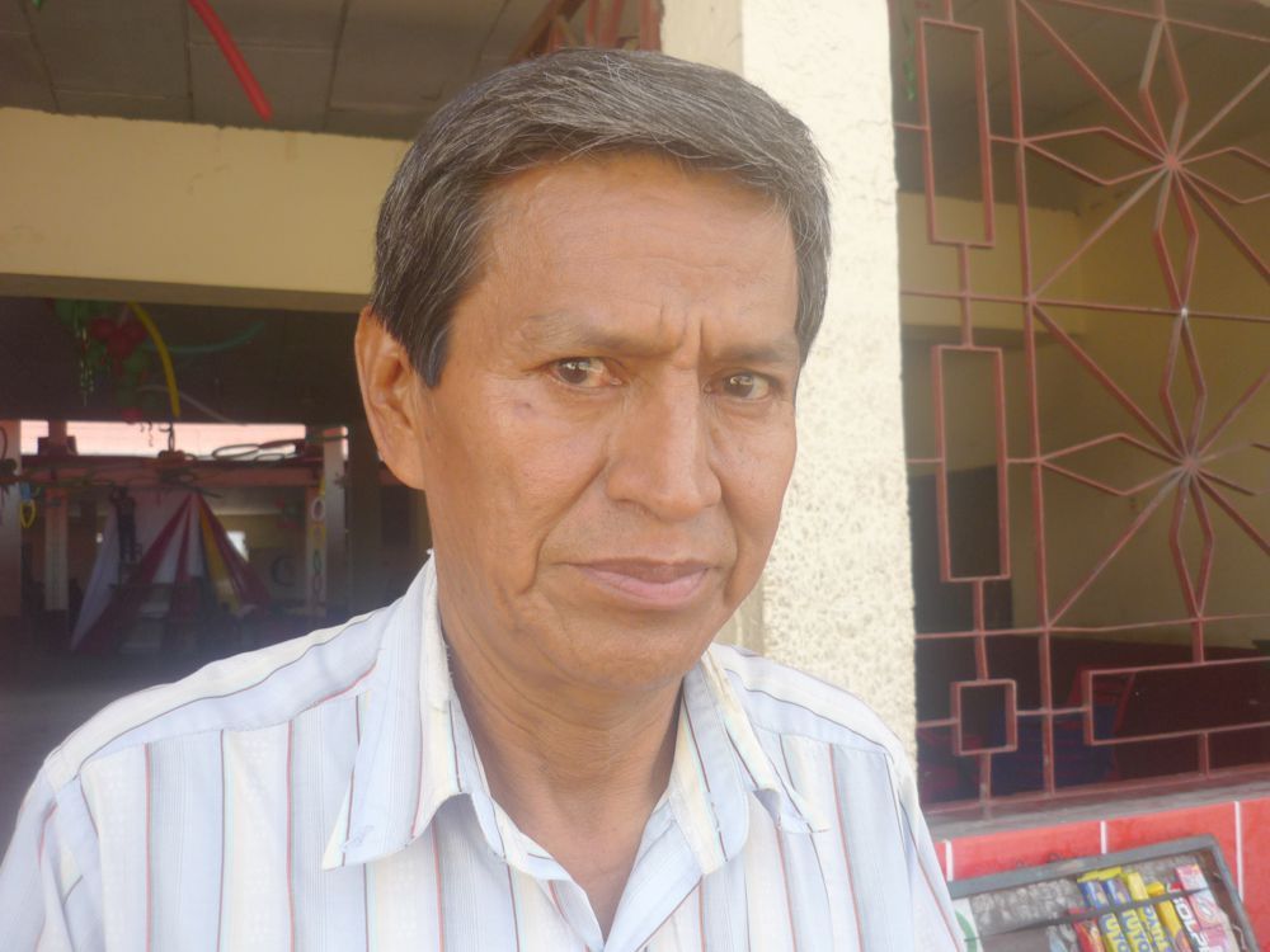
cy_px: 476
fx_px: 1211
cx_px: 635
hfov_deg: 55.4
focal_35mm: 33
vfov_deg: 42.9
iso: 100
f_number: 2.8
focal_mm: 5.5
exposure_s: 1/160
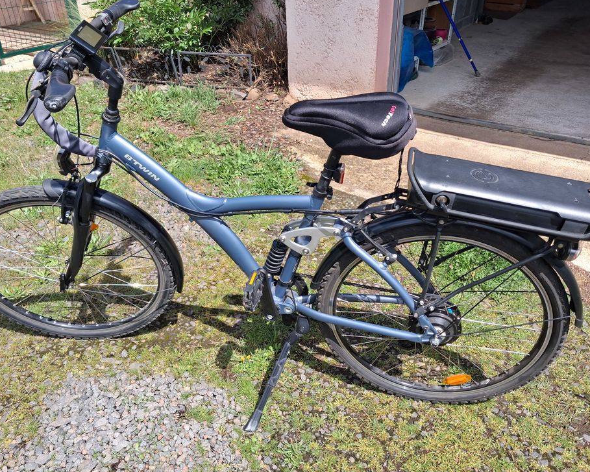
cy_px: 238
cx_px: 284
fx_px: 506
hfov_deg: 60.4
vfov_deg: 50.0
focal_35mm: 29
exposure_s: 1/340
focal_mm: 4
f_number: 1.8
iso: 20
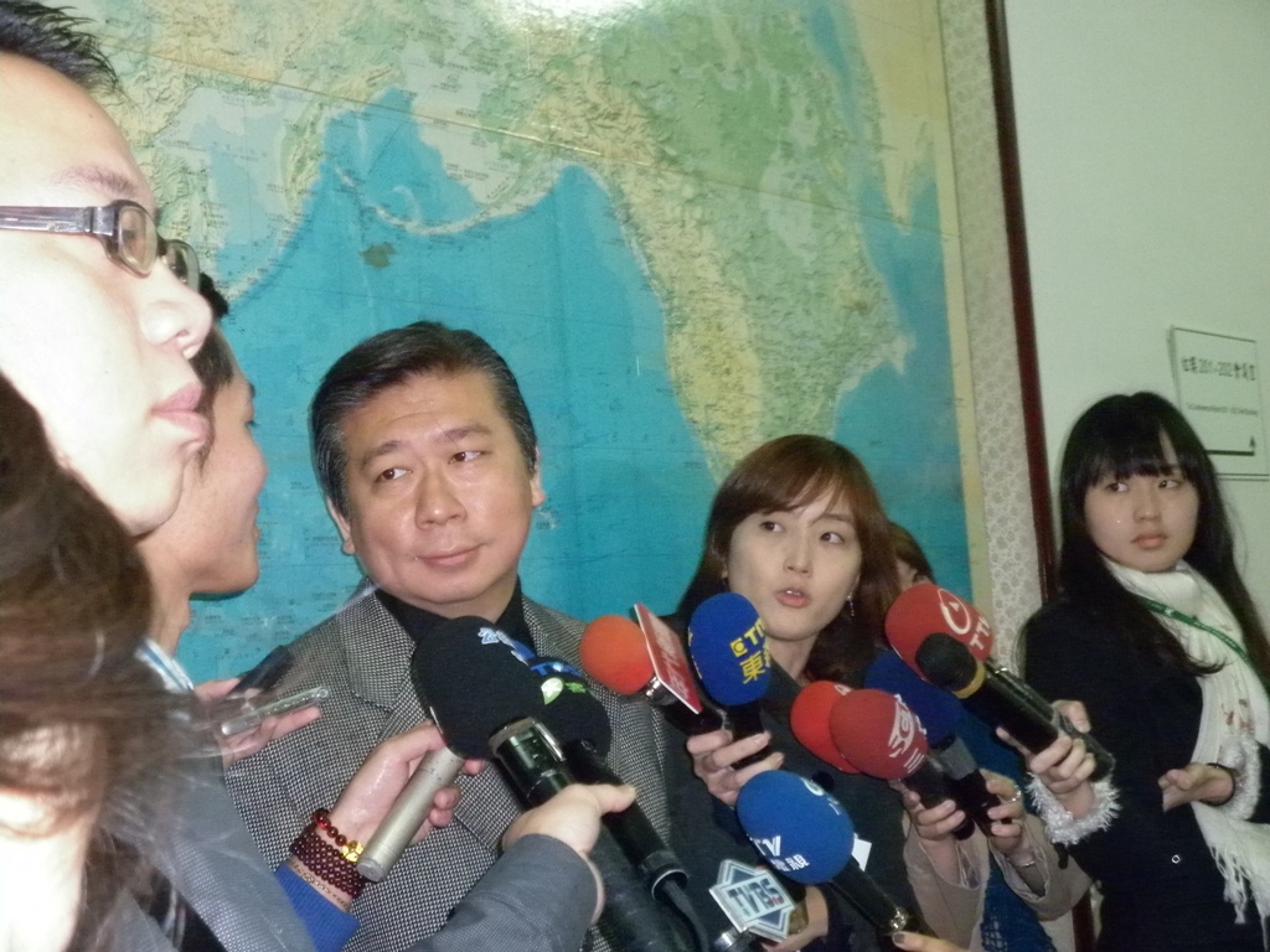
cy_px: 476
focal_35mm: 56
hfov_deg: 34.3
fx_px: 2055
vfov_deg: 26.1
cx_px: 635
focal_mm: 10
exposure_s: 1/60
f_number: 4.1
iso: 800
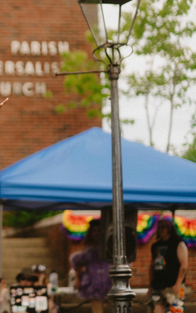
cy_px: 131
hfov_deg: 8.0
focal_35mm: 161
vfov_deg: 13.0
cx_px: -79
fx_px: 1376
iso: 50
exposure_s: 1/1000
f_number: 1.4
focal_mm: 85
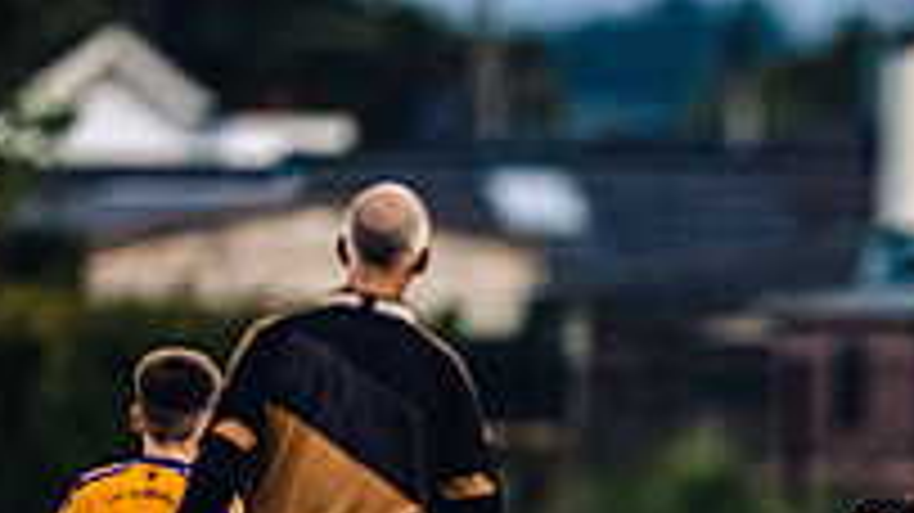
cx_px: 892
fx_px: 31639
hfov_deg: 1.7
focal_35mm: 1306
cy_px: 679
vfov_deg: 0.9
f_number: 2.8
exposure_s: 1/500
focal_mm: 400
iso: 3200
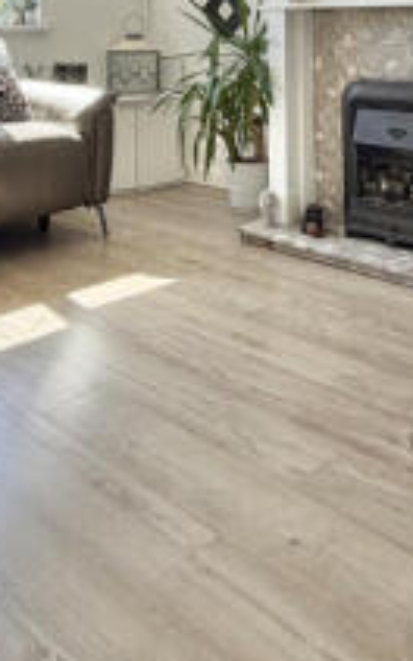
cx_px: 192
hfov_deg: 31.3
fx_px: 738
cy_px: 14
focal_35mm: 41
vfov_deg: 42.3
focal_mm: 2.22
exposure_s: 1/134
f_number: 2.2
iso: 64
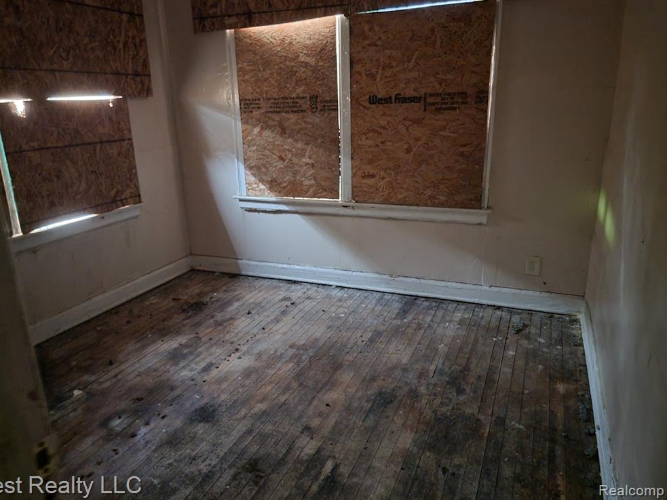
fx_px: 482
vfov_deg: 54.9
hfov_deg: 69.4
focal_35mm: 25
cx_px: 320
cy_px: 241
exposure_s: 1/9.99
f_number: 1.8
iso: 1600
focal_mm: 6.7
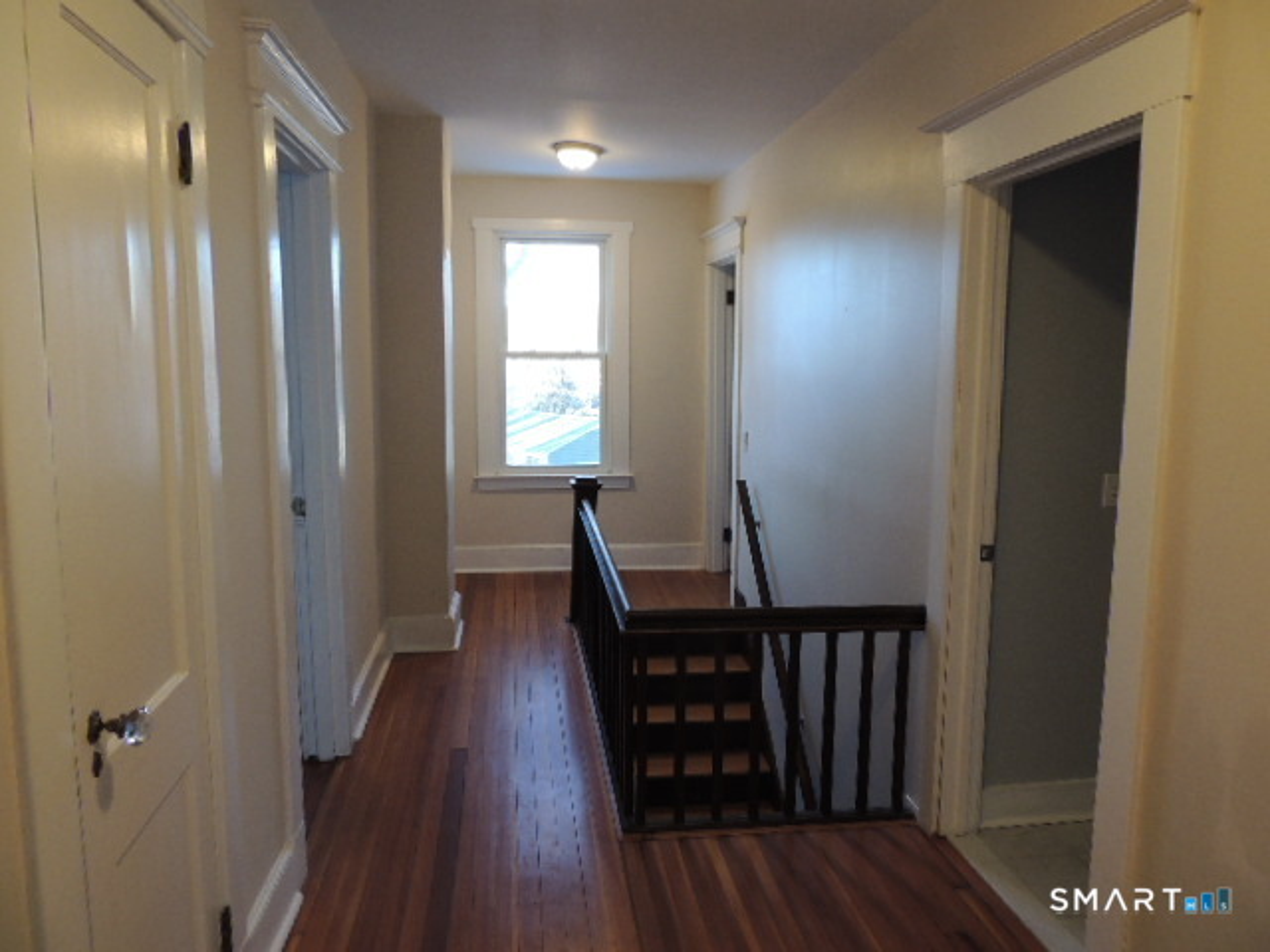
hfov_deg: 71.6
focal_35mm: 24
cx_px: 635
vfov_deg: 56.8
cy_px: 476
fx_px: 881
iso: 200
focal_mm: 4.3
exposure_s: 1/30
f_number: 3
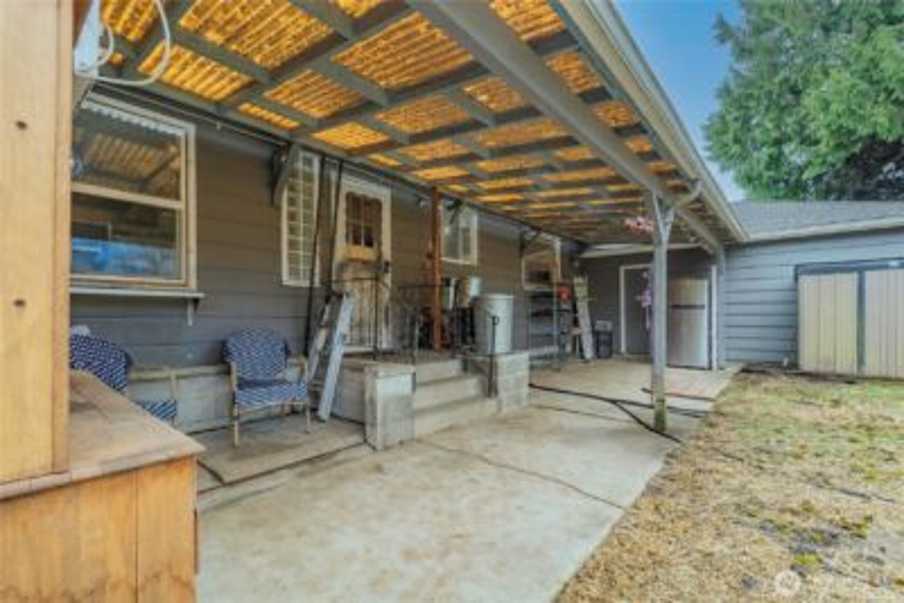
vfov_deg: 77.4
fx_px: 377
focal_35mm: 15
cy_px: 302
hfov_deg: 100.4
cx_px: 452
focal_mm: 10
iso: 500
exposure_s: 1/80
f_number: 9
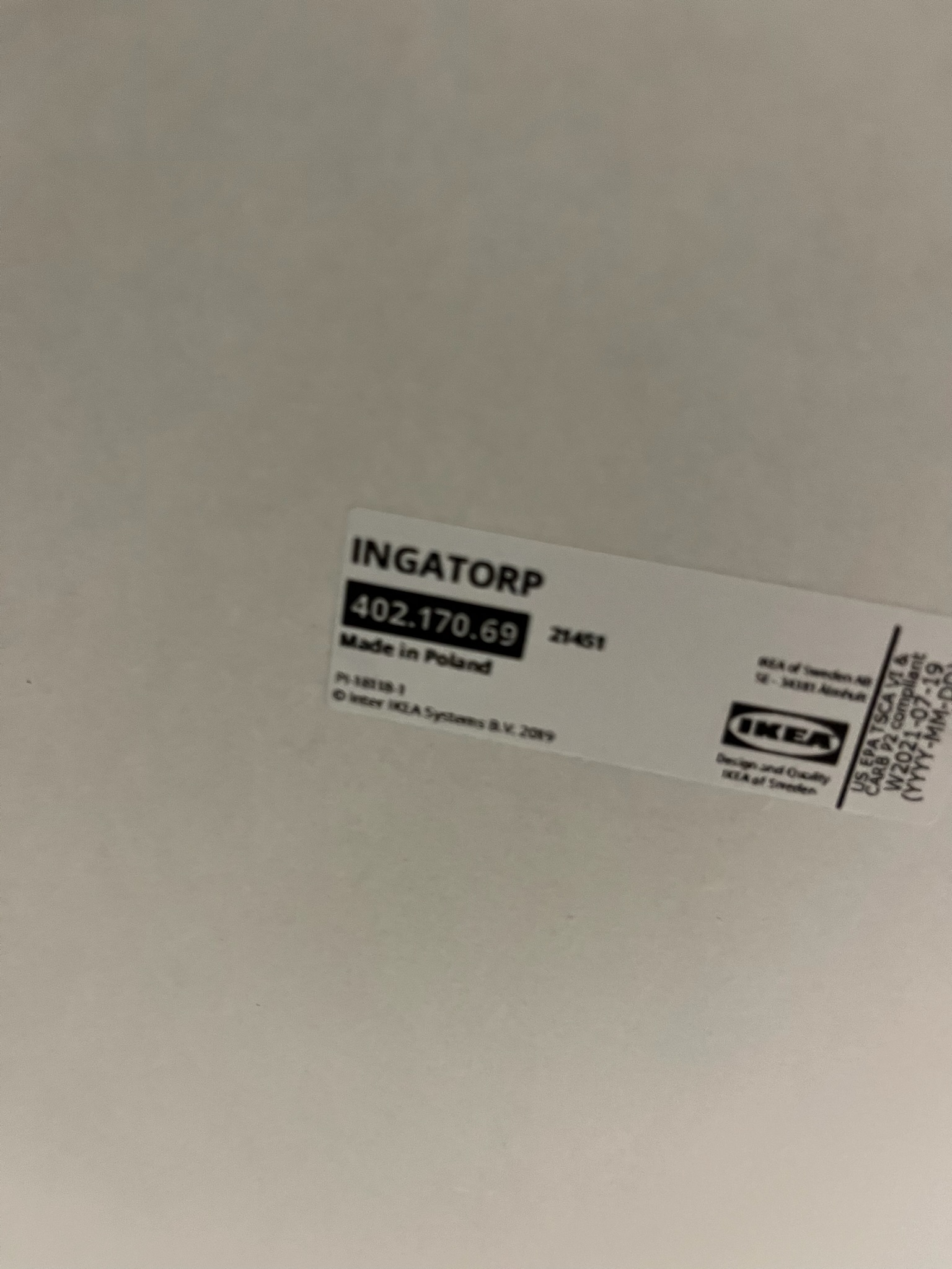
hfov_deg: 53.1
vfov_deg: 67.3
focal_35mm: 26
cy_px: 634
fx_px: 953
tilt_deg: +69.4
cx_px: 476
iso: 400
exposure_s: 1/33
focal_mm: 5.1
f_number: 1.6
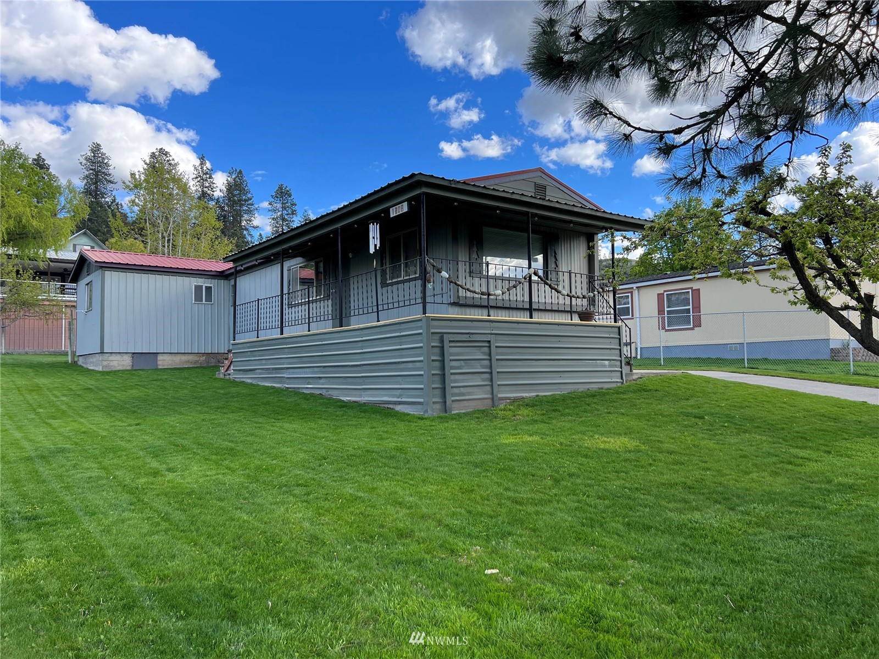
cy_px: 330
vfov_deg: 53.1
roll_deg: +1.1
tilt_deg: +2.6
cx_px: 440
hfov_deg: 67.3
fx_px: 660
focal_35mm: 26
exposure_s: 1/1209
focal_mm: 5.7
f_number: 1.5
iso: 50
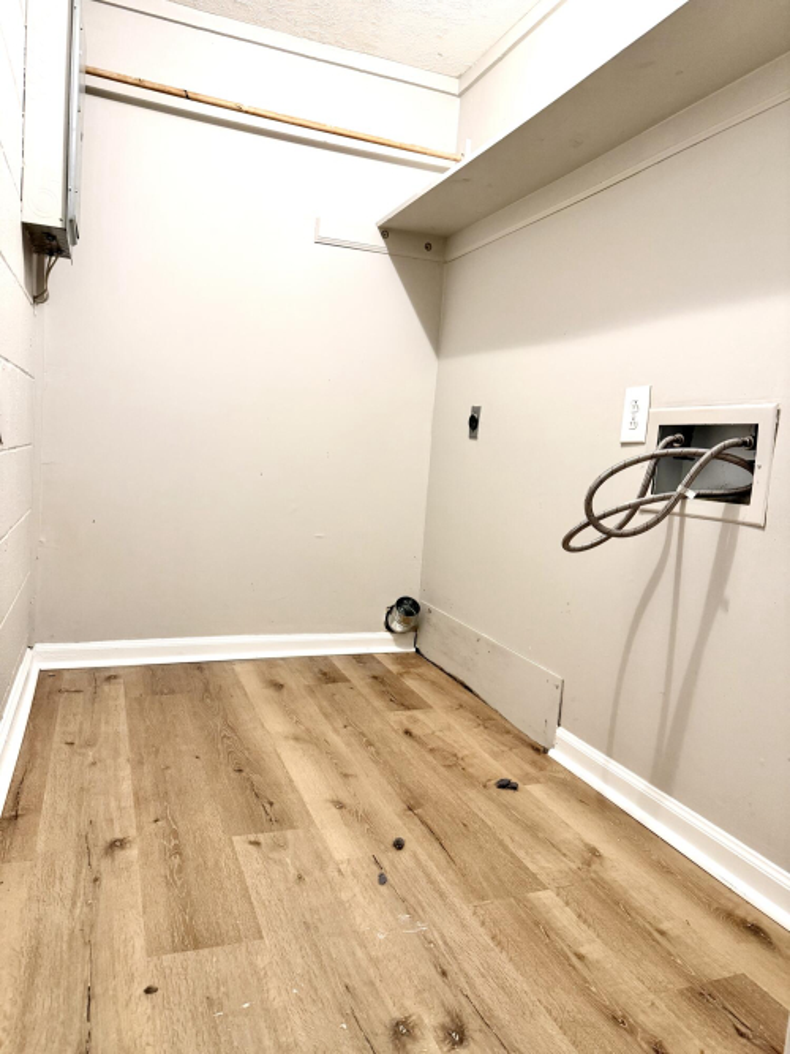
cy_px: 527
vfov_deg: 71.6
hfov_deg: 56.8
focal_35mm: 24
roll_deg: -3.1
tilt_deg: -5.3
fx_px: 731
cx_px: 395
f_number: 1.78
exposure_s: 1/60
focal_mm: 6.76
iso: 250
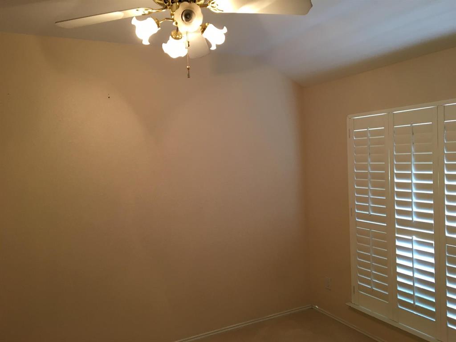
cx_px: 228
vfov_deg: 48.2
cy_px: 171
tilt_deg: -2.4
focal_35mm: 29
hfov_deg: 61.7
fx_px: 382
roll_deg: +1.9
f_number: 2.2
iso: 80
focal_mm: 4.15
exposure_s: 1/30
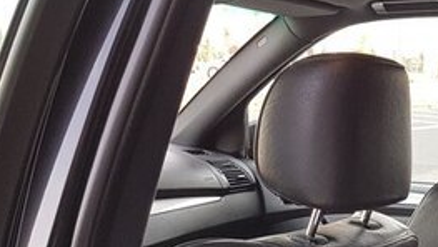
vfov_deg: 15.9
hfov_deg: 27.2
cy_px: 341
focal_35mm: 71
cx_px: 486
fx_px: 825
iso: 64
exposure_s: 1/120
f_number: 1.7
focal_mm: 4.2
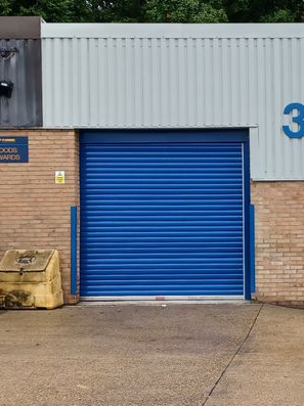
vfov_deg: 27.8
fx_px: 821
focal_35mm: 70
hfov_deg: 20.0
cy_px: 212
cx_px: 337
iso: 32
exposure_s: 1/164
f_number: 1.8
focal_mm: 4.6
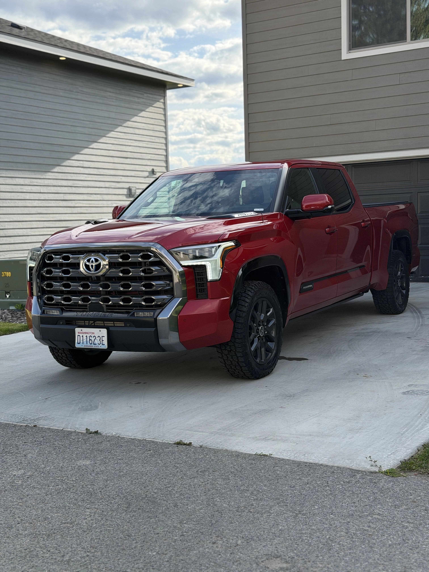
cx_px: 214
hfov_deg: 30.3
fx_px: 793
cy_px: 286
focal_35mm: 48
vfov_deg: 39.7
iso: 100
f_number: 1.78
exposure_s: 1/2033
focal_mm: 6.76
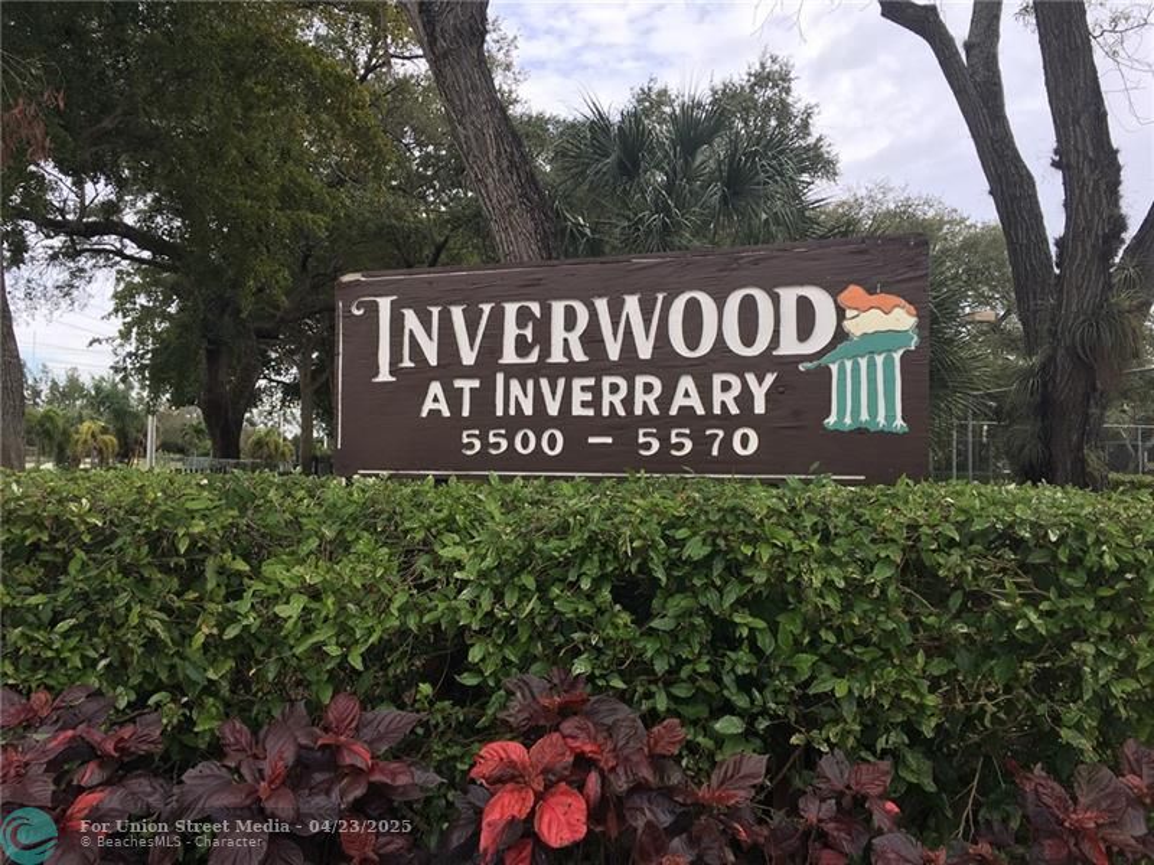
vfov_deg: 48.2
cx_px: 577
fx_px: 967
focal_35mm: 29
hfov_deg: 61.7
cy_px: 432
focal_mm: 4.15
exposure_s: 1/319
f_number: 2.2
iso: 25
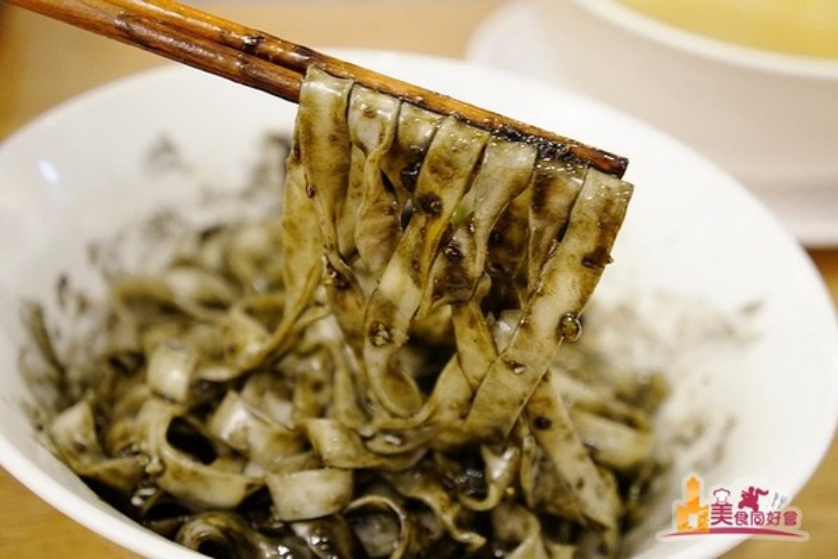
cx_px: 419
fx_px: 1327
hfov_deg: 35.1
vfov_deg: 23.8
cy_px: 280
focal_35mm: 57
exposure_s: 1/30
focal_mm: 38
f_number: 4.5
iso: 3200
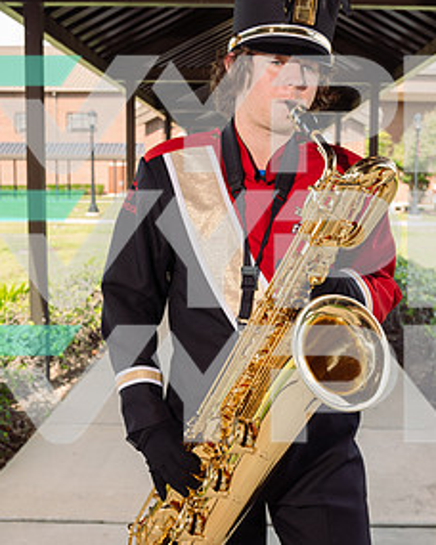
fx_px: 694
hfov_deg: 34.8
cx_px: 252
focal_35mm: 43
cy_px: 251
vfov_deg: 42.9
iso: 250
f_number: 5
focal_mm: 29
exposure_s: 1/250
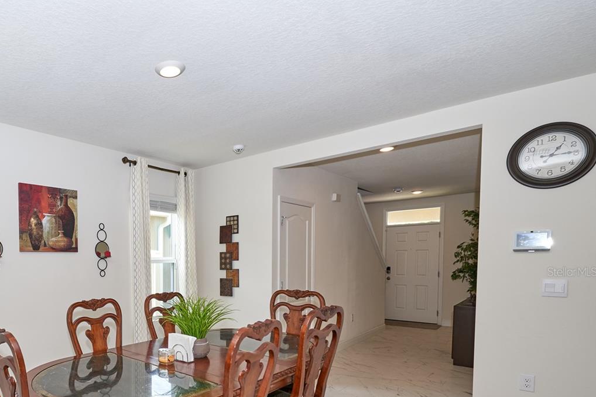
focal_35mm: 22
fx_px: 364
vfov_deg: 55.7
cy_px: 272
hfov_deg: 71.7
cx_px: 131
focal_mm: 14
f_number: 4
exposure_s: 1/200
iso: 400
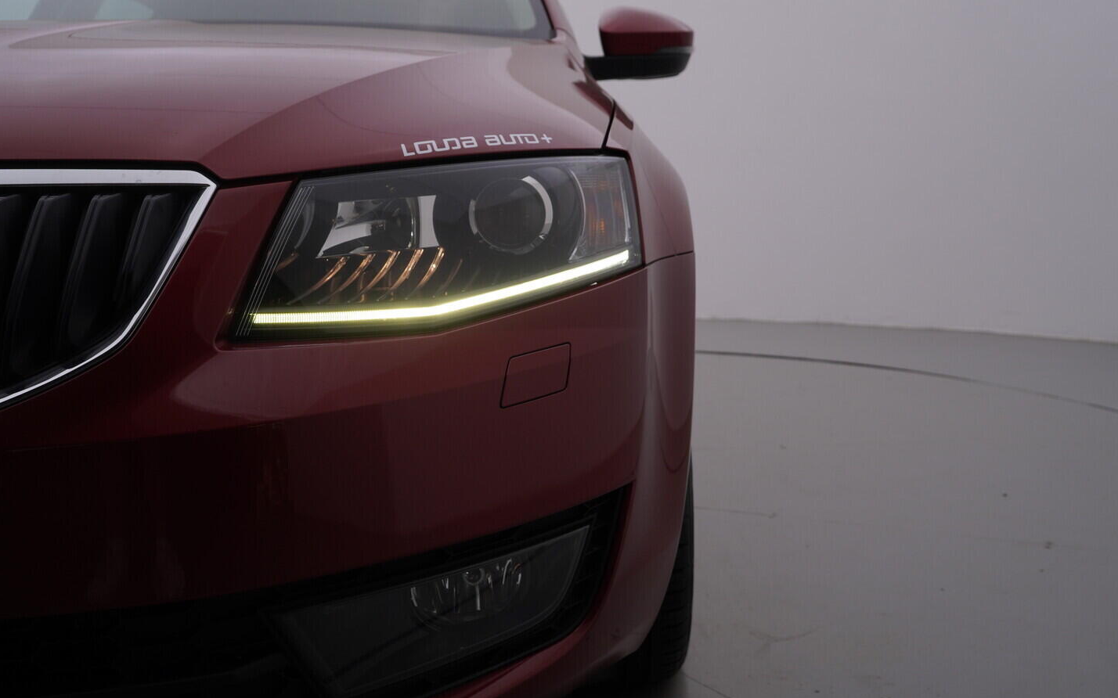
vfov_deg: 34.4
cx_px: 561
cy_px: 344
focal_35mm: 37
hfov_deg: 52.8
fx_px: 1127
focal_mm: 24
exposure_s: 1/160
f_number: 5.6
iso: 125
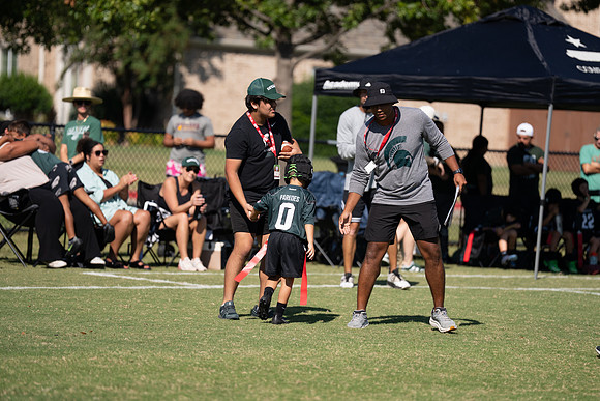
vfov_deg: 6.9
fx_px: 3334
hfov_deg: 10.3
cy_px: 200
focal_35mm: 200
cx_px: 300
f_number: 2.8
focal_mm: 200
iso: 250
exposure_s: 1/5000
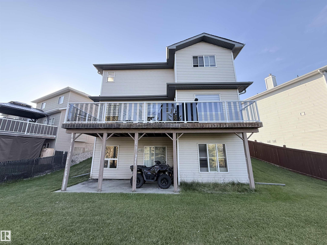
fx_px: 132
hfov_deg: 102.1
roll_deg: -0.6
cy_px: 122
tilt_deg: +14.6
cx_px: 164
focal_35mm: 14
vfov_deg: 85.7
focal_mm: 2.22
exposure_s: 1/282
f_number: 2.2
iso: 64
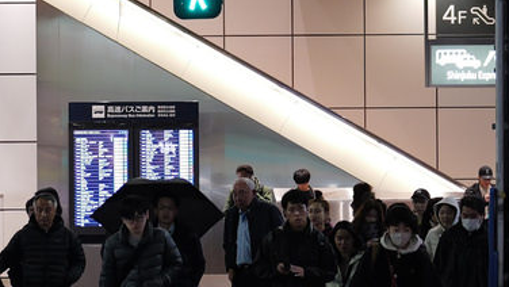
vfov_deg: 5.0
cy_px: 192
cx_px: -154
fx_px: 3309
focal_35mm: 245
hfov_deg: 8.7
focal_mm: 43
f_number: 2
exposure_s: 1/80
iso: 640
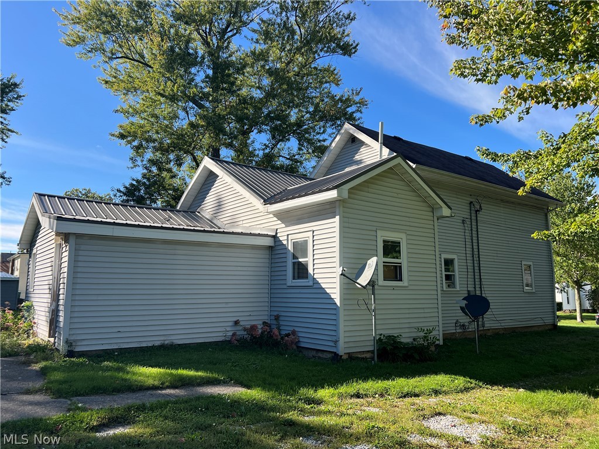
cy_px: 224
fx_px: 450
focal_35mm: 26
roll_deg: +0.6
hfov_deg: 67.3
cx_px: 300
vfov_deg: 53.1
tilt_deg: +9.3
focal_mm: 5.7
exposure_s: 1/1901
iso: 50
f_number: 1.5
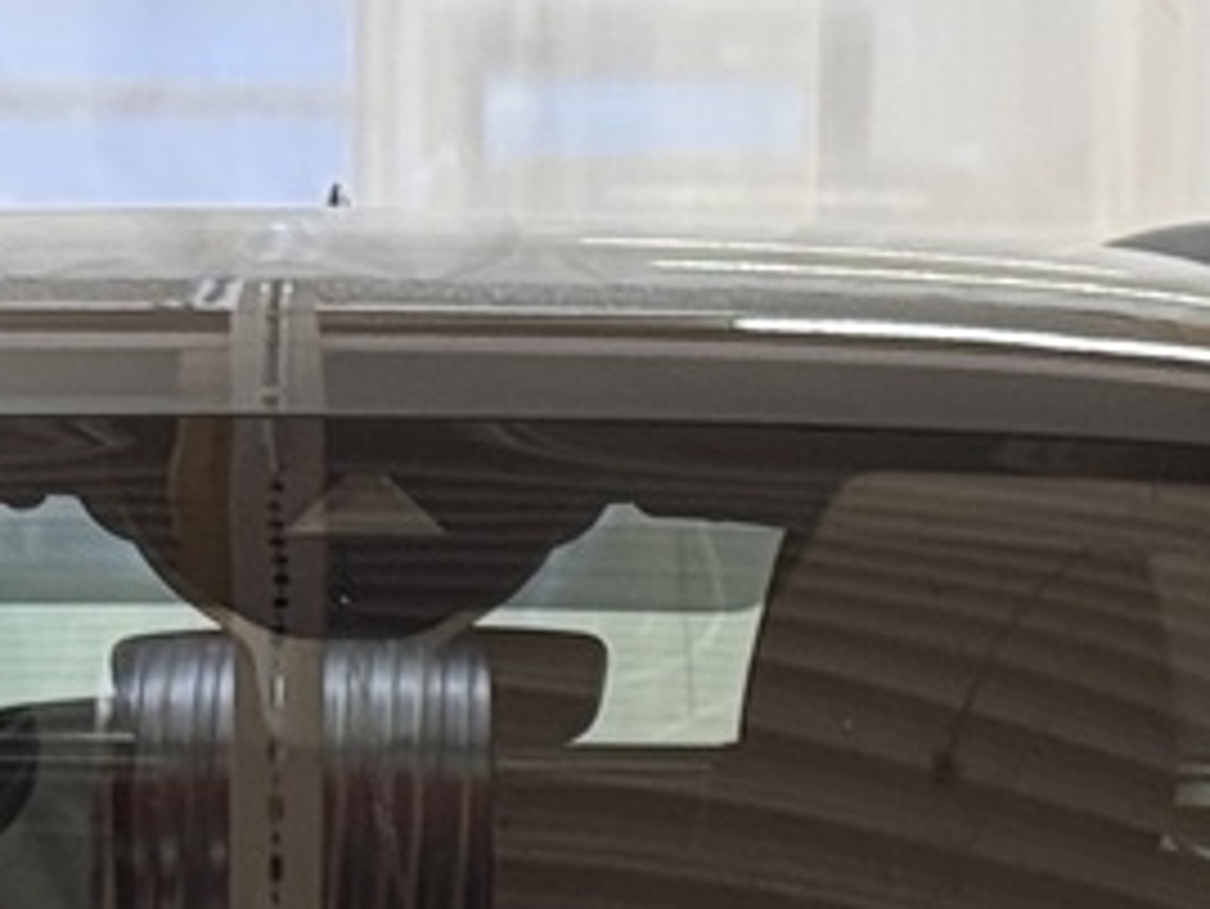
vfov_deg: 5.6
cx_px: 364
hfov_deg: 7.7
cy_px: 2236
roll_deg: -1.2
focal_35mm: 257
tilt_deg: -10.8
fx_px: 8987
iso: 80
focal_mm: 6.76
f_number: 1.78
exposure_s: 1/50
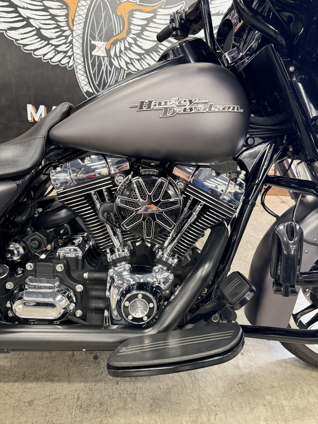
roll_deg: -5.3
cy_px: 212
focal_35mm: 24
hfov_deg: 56.8
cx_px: 159
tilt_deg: -22.8
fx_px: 294
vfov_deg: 71.6
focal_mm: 6.76
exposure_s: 1/60
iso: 320
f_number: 1.78
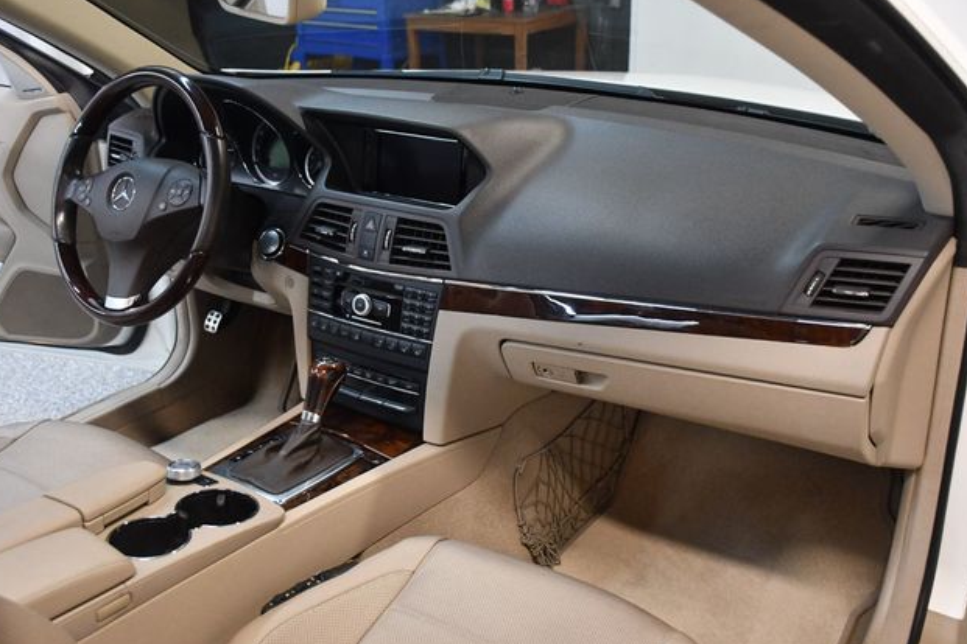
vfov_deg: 37.9
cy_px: 324
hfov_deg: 54.4
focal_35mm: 35
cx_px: 476
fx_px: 940
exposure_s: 1/100
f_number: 3.8
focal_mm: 23
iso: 3200
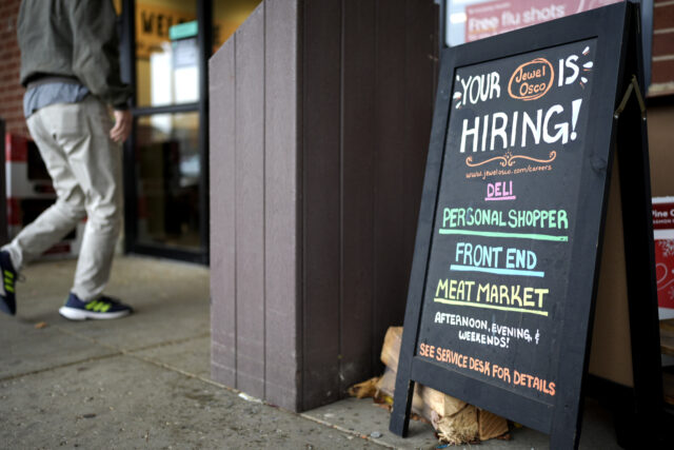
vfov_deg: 37.9
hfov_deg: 54.4
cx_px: 337
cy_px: 225
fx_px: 655
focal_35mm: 35
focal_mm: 35
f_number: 1.4
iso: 320
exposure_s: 1/400
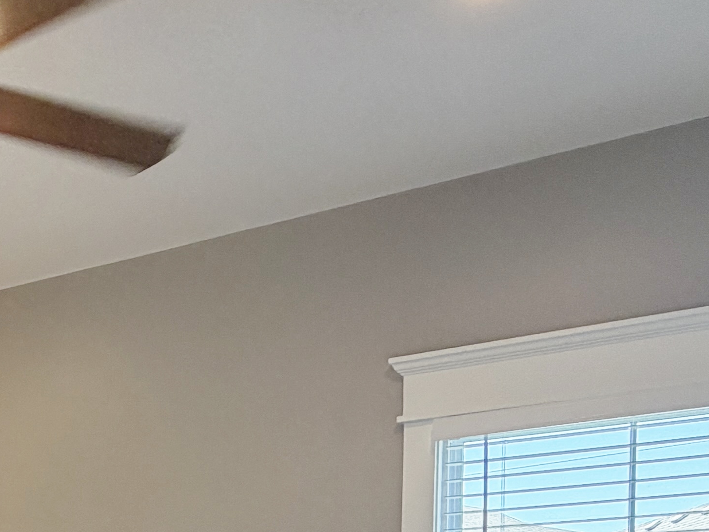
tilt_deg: -0.9
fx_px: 1126
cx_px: -189
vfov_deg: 23.2
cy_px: 713
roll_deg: +0.1
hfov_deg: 29.0
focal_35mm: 55
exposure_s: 1/120
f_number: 2.2
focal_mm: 2.22
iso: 64
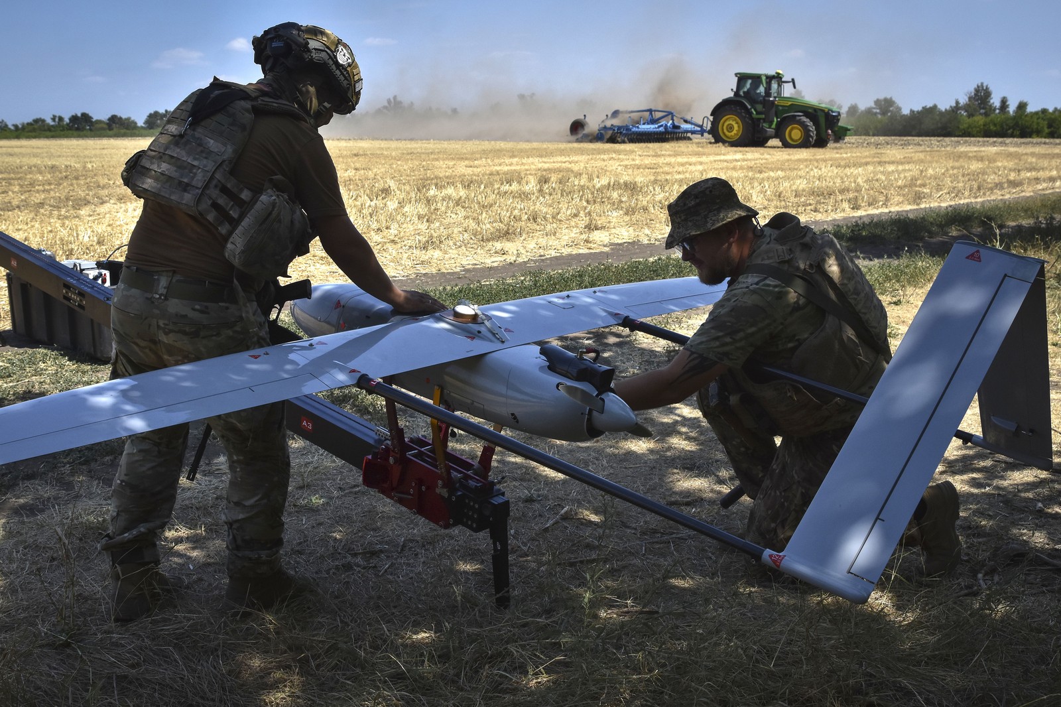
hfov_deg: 53.1
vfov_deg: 36.9
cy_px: 354
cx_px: 530
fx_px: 1061
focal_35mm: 36
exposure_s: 1/2000
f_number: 6.3
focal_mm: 24
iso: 400
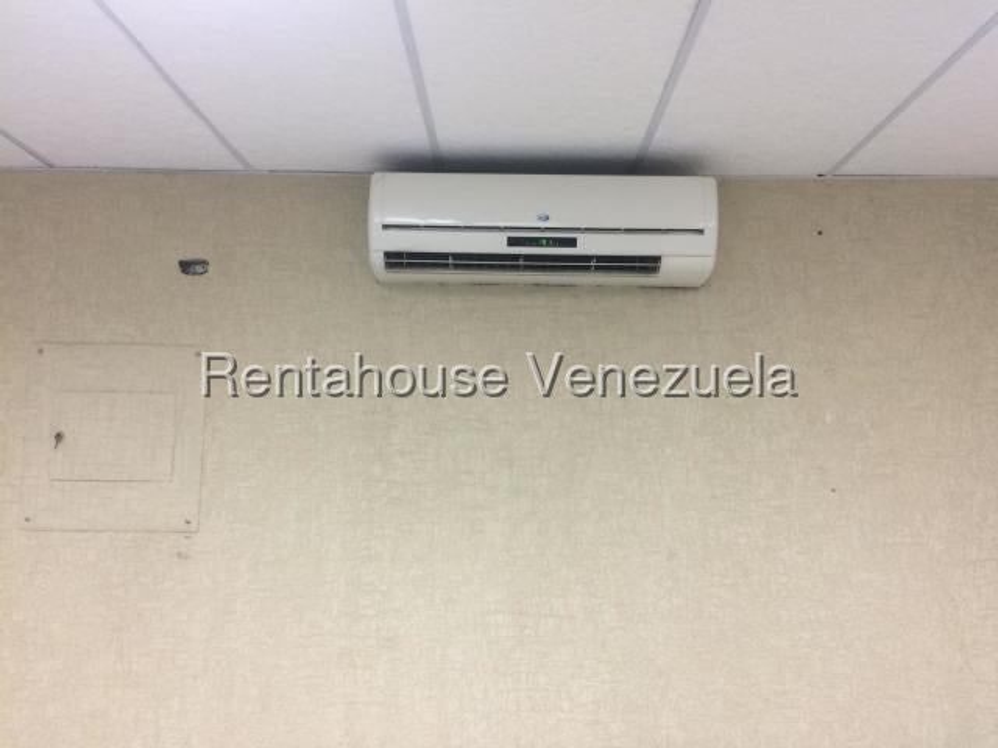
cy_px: 374
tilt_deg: +6.9
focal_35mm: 29
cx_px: 499
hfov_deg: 61.7
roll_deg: -0.7
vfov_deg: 48.2
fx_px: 836
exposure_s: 1/30
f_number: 2.2
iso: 100
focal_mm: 4.15
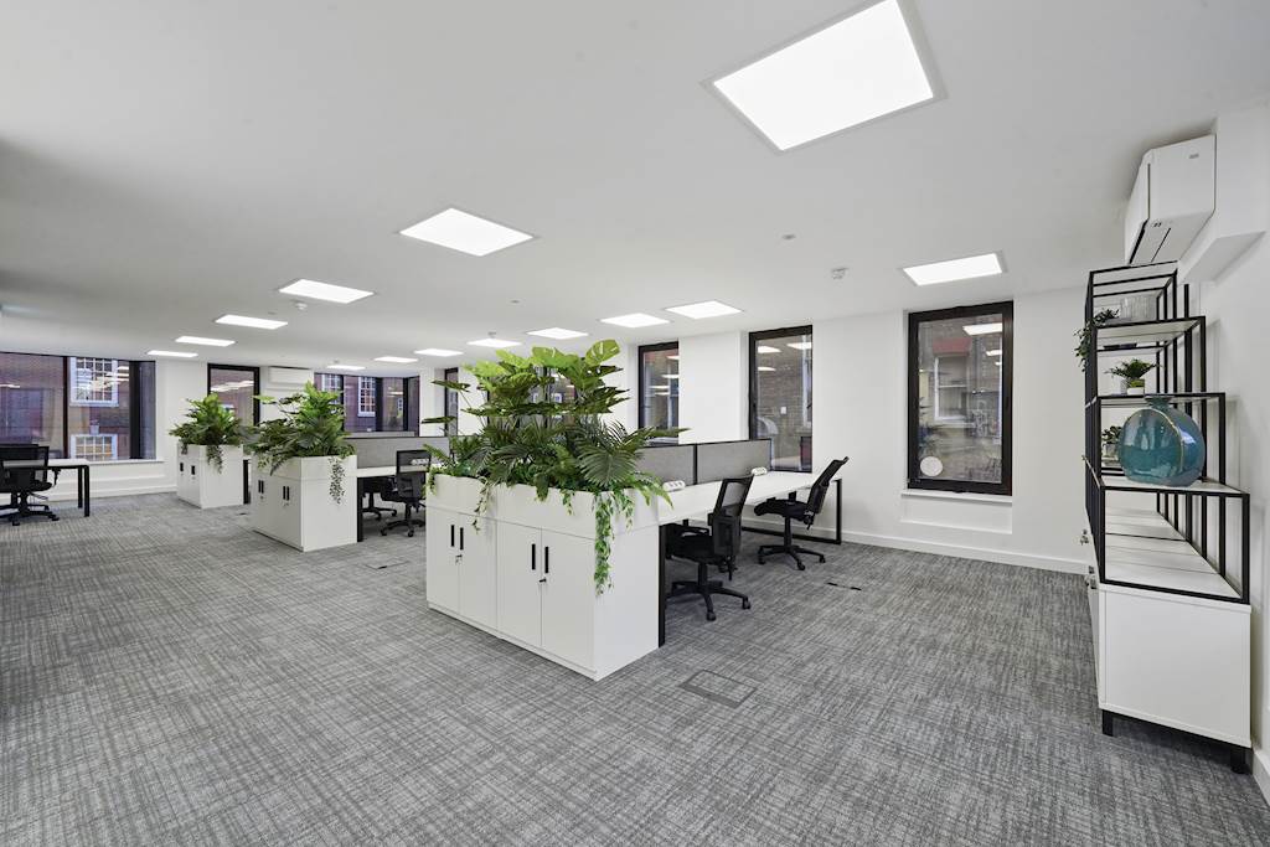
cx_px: 635
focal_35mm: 14
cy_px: 424
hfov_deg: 104.2
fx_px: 494
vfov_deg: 81.2
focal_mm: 14
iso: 800
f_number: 11
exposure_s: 1/13
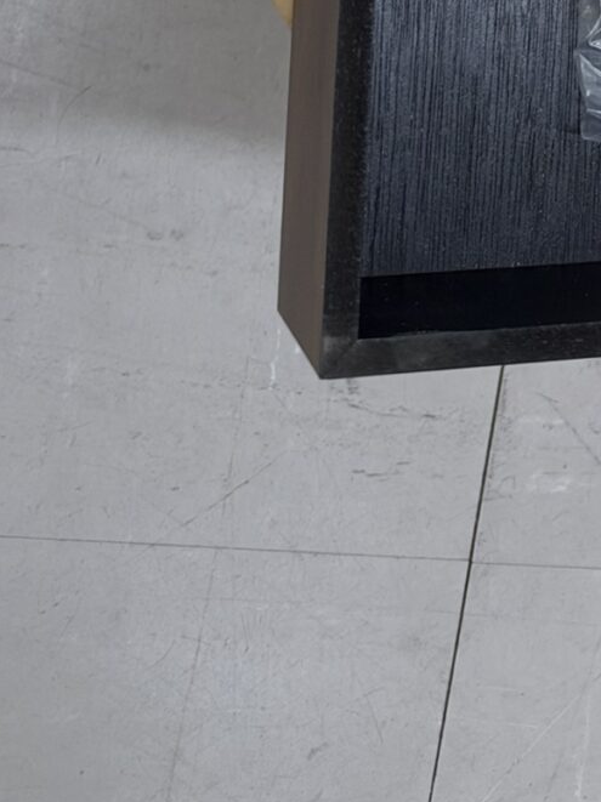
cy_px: -622
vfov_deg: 17.4
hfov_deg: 15.0
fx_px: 2155
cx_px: 834
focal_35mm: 93
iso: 250
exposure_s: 1/120
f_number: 1.8
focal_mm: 6.93
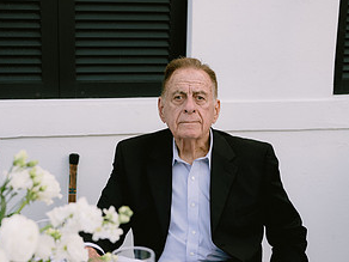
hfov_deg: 26.3
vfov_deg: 19.7
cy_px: 206
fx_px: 746
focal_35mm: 74
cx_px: 173
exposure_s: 1/500
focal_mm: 50
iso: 200
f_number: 2.8
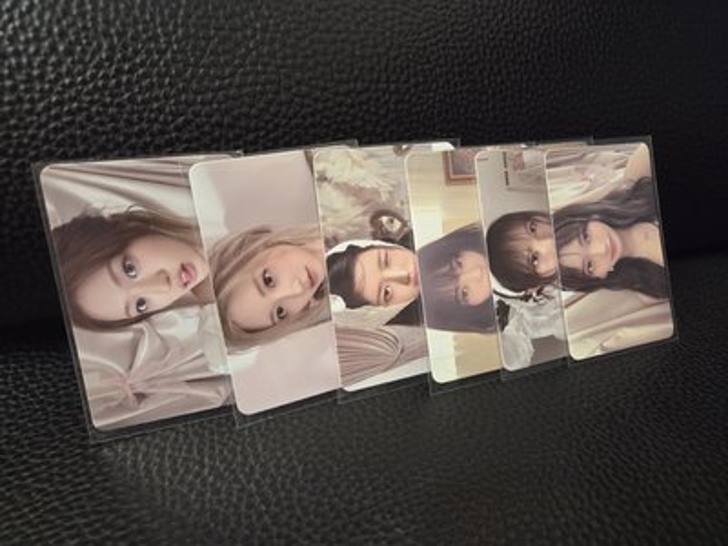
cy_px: 273
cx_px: 364
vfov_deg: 58.9
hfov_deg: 73.9
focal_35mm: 23
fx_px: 484
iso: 1000
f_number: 1.8
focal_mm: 5.4
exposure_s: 1/120
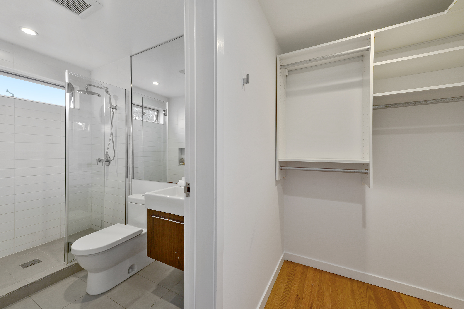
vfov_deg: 81.2
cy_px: 154
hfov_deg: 104.3
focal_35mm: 14
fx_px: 180
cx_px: 232
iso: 160
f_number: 8
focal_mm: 14
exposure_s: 1/15
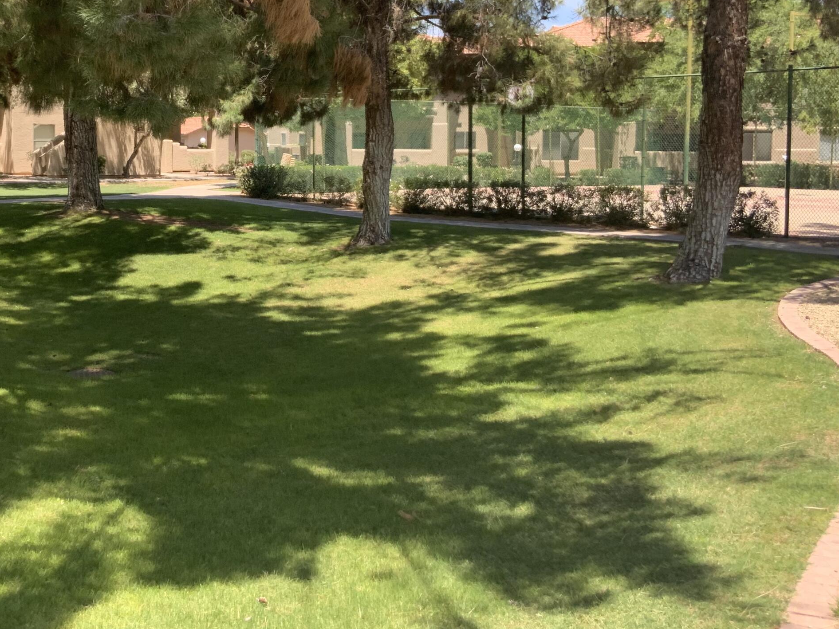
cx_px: 231
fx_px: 1115
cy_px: 194
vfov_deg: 31.2
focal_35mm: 46
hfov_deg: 40.3
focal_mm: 3
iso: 16
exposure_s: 1/469
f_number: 1.8
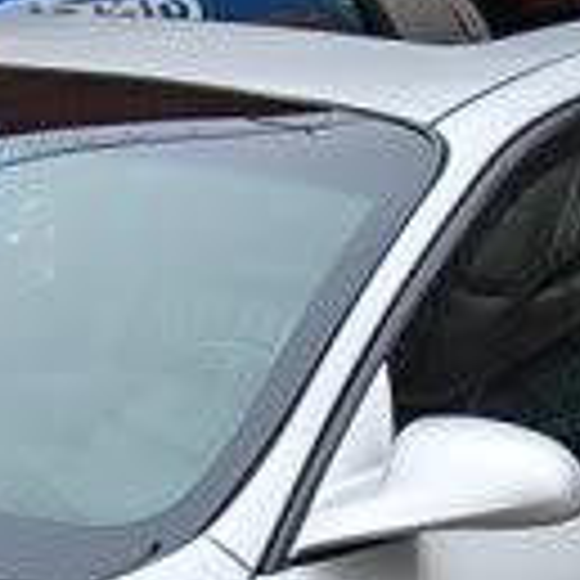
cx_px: 375
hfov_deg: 7.8
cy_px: 499
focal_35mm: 223
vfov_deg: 7.8
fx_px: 4227
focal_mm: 22
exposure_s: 1/60
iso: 400
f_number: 4
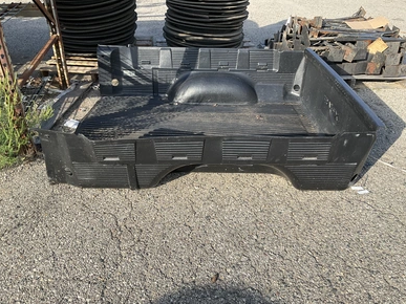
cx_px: 209
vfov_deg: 46.8
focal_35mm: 30
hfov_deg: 60.0
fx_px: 352
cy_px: 153
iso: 25
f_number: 1.8
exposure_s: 1/534
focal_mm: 3
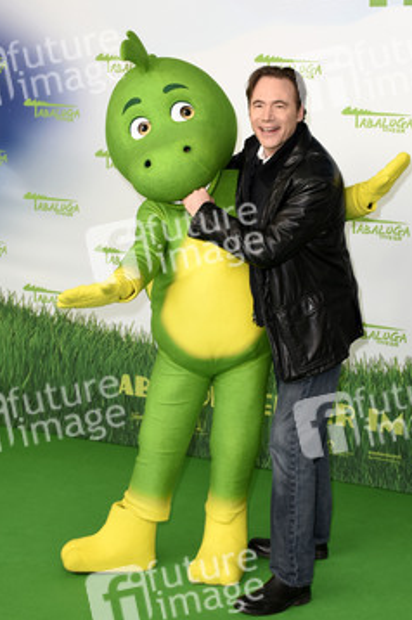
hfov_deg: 23.7
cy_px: 331
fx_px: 980
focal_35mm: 57
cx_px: 225
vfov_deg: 35.1
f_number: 5.6
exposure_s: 1/125
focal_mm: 34
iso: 500
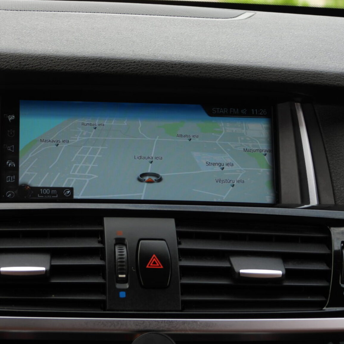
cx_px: 120
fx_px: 1169
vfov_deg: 16.7
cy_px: 174
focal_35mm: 104
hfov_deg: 16.7
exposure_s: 1/200
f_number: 3.5
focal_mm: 15.3
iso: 100
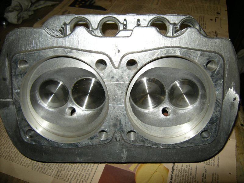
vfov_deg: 49.7
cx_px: 122
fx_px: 197
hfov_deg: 63.4
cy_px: 92
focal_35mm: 28
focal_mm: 4.7
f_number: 2.8
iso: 64
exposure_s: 1/60
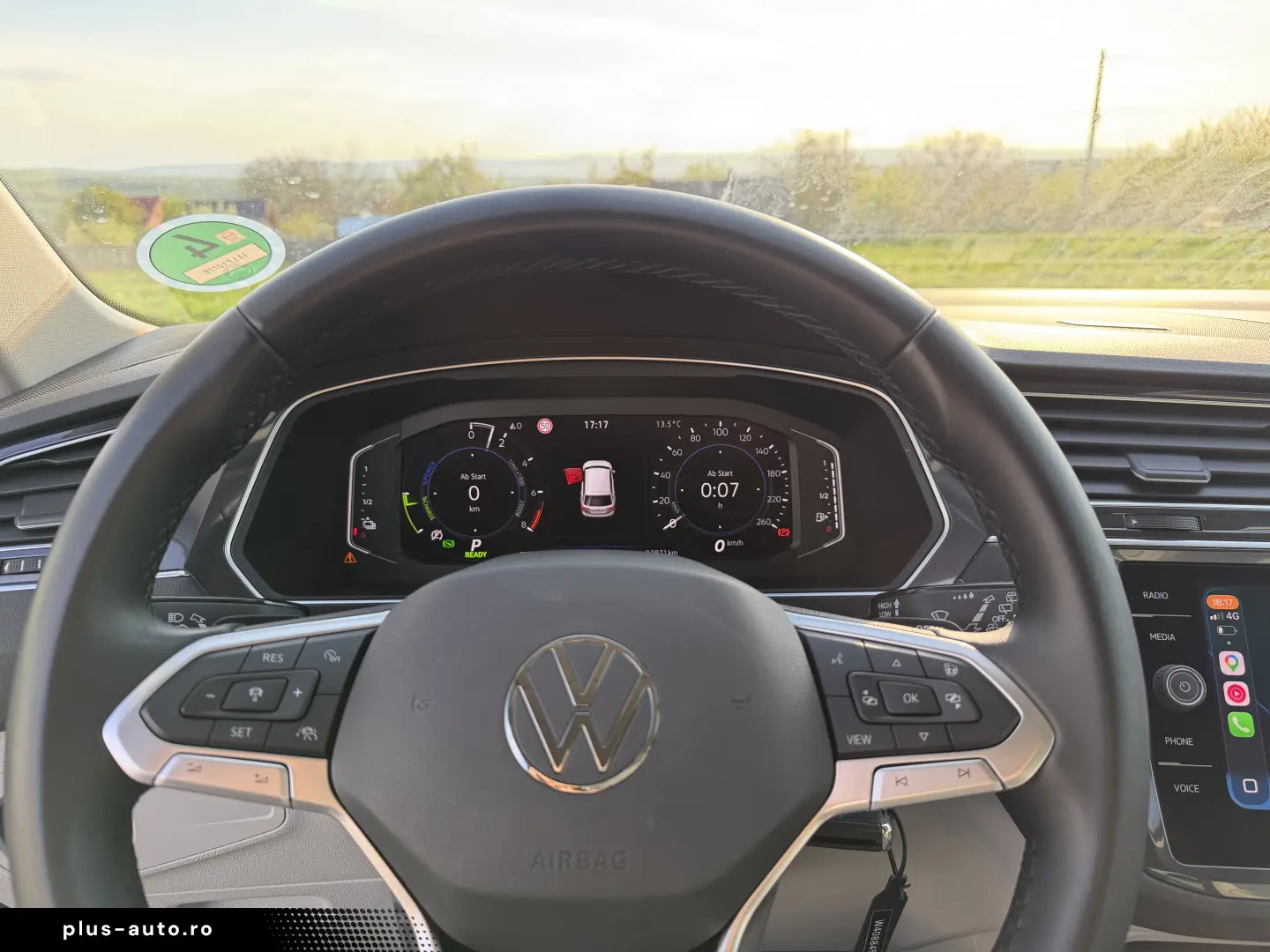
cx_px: 635
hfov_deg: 71.6
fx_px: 881
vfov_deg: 56.8
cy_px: 476
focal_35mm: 24
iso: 125
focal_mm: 6.76
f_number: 1.78
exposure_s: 1/200
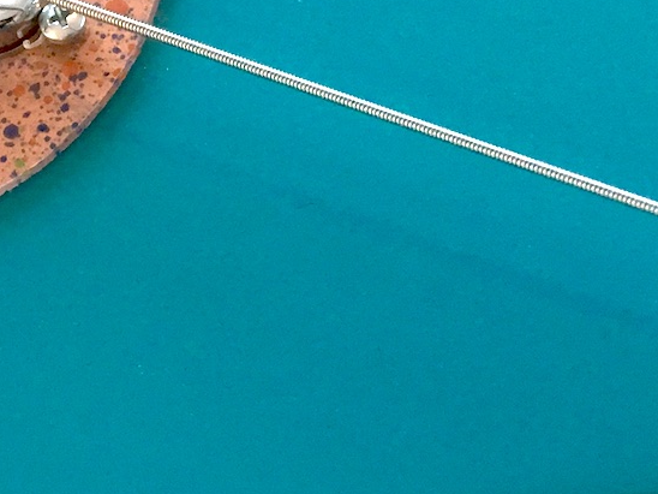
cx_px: -40
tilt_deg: -59.6
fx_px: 1711
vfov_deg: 16.3
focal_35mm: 90
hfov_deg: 20.9
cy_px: 76
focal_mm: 4.15
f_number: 2.2
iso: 50
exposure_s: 1/33
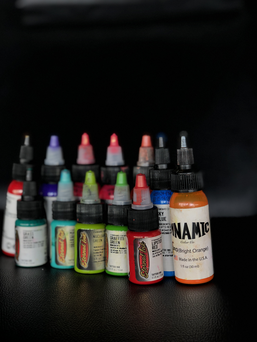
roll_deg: +0.1
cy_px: 171
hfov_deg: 28.0
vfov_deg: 36.8
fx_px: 515
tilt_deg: -7.0
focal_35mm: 52
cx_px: 128
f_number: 2.4
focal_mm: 6
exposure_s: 1/60
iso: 20
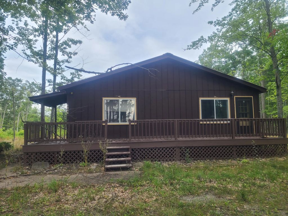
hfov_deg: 67.3
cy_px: 108
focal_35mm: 26
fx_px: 216
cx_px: 144
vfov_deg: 53.1
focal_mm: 5.4
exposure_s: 1/467
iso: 40
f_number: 1.8
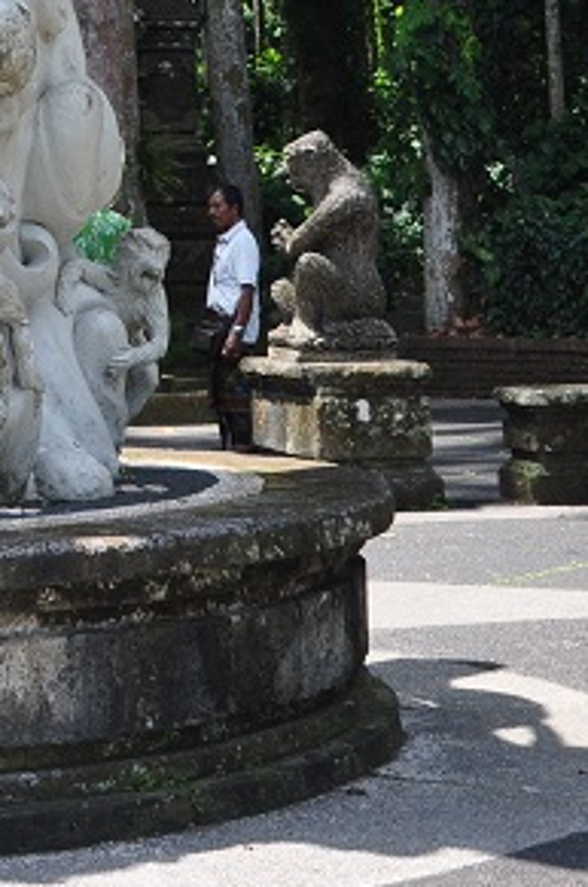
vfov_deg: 15.9
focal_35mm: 116
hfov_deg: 11.5
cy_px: -536
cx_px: -140
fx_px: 2852
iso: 400
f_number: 10
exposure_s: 1/200
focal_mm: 22
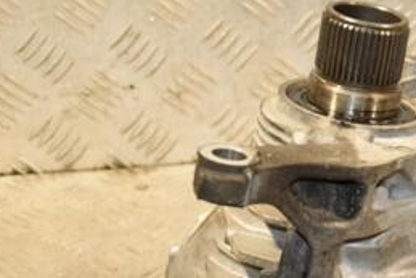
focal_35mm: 156
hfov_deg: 12.9
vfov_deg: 8.8
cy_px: 239
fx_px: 1805
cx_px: 471
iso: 800
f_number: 4.8
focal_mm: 45
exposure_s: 1/125
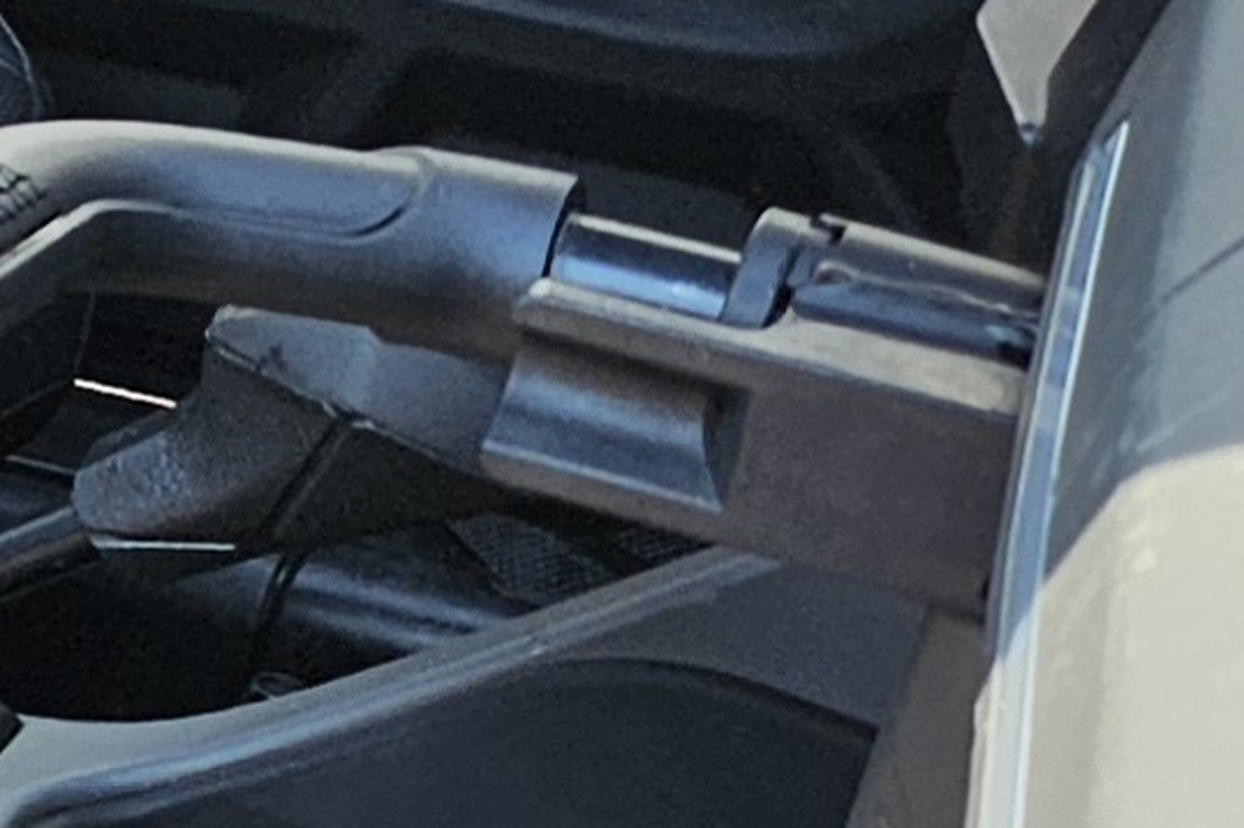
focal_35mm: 178
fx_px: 6147
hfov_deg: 9.1
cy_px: -157
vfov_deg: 7.6
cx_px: -2580
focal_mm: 5.4
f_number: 1.8
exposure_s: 1/463
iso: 25
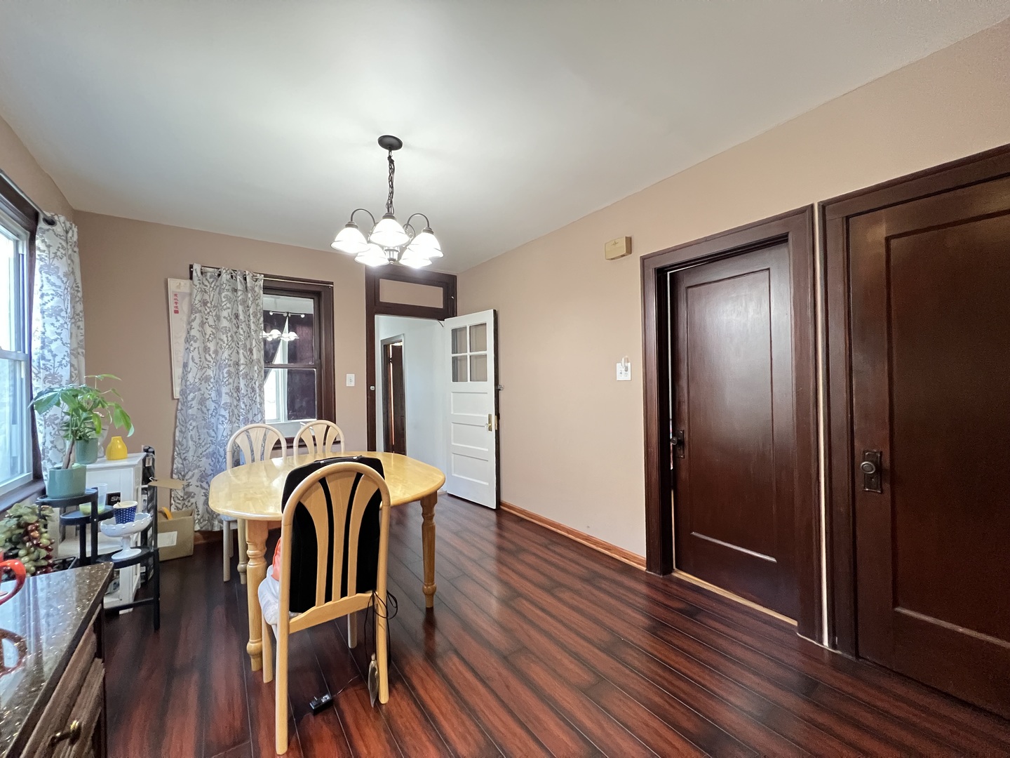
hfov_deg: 106.2
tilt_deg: +0.4
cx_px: 505
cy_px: 379
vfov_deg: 89.9
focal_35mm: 13
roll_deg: +1.0
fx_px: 379
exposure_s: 1/40
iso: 800
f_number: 1.8
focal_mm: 1.57
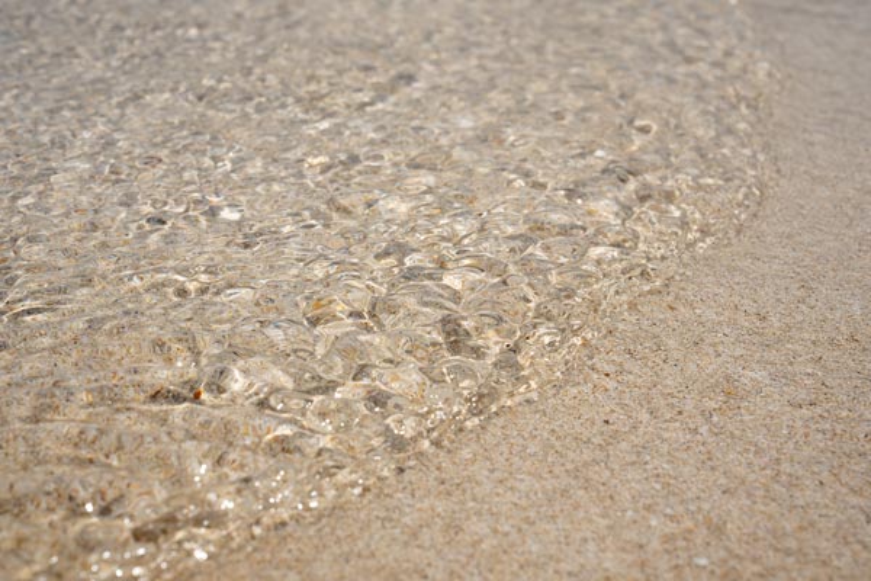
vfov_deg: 19.5
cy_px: 290
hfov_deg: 28.8
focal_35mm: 70
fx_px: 1693
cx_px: 436
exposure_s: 1/2000
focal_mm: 70
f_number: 13
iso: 200
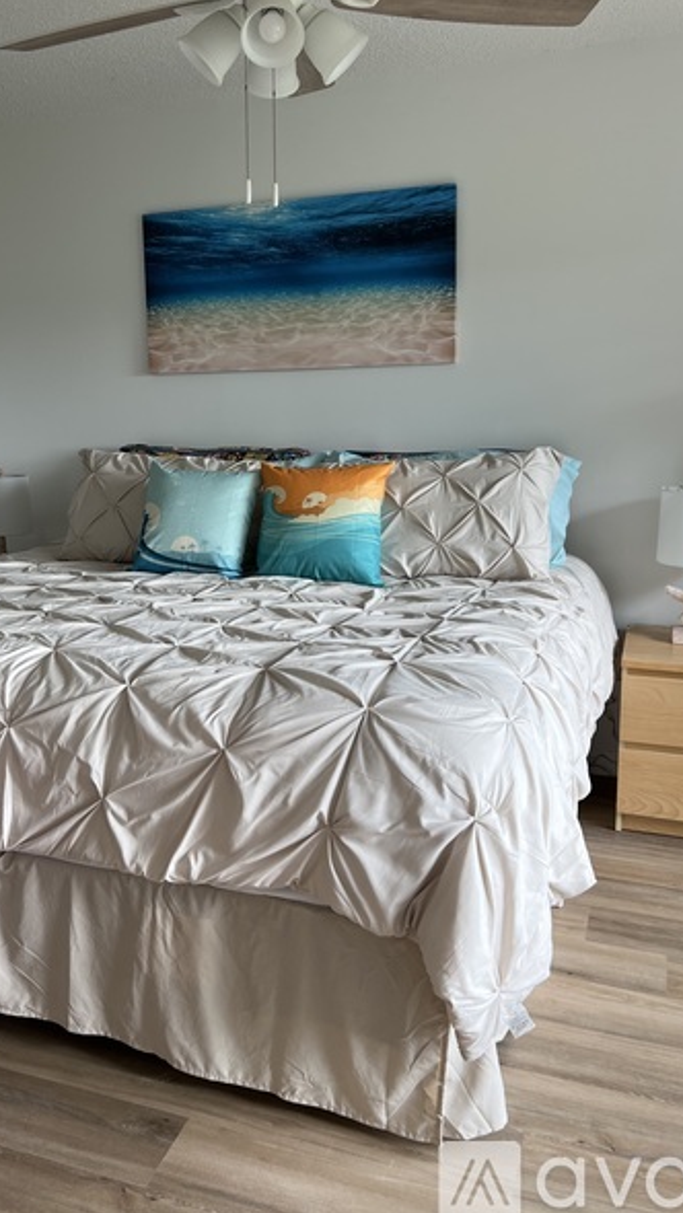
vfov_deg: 60.8
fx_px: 1030
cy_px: 538
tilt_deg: -6.3
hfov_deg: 36.5
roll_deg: +1.8
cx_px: 257
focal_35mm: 32
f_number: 1.5
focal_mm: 5.7
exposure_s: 1/121
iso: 50
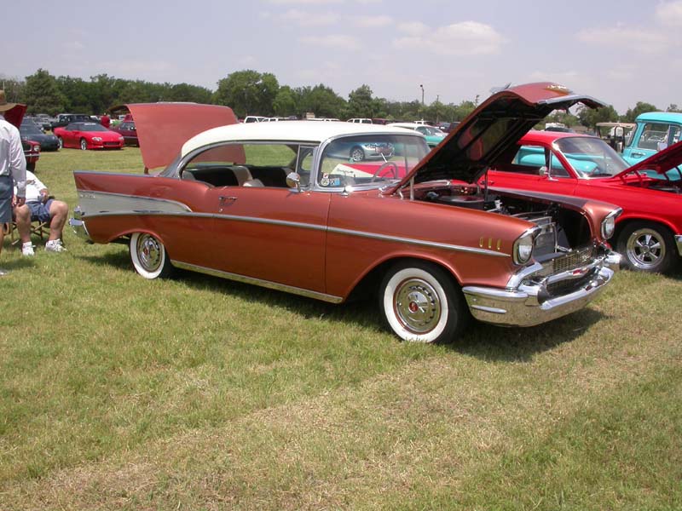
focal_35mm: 38
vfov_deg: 37.7
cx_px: 341
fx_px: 749
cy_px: 256
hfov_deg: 49.0
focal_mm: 7.85
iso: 100
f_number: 7.5
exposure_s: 1/323
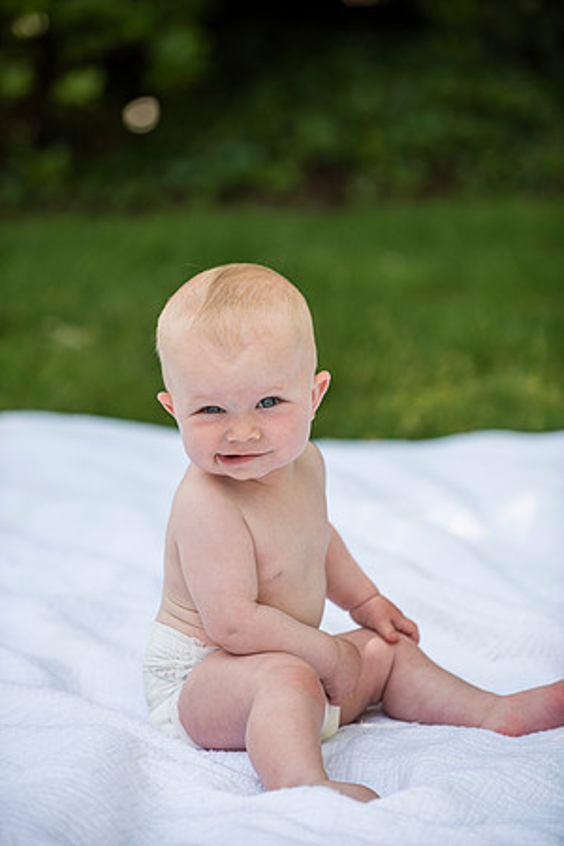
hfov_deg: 8.9
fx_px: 3642
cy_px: 423
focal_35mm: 155
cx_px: 282
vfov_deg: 13.2
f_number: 3.5
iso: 400
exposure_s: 1/1000
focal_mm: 155
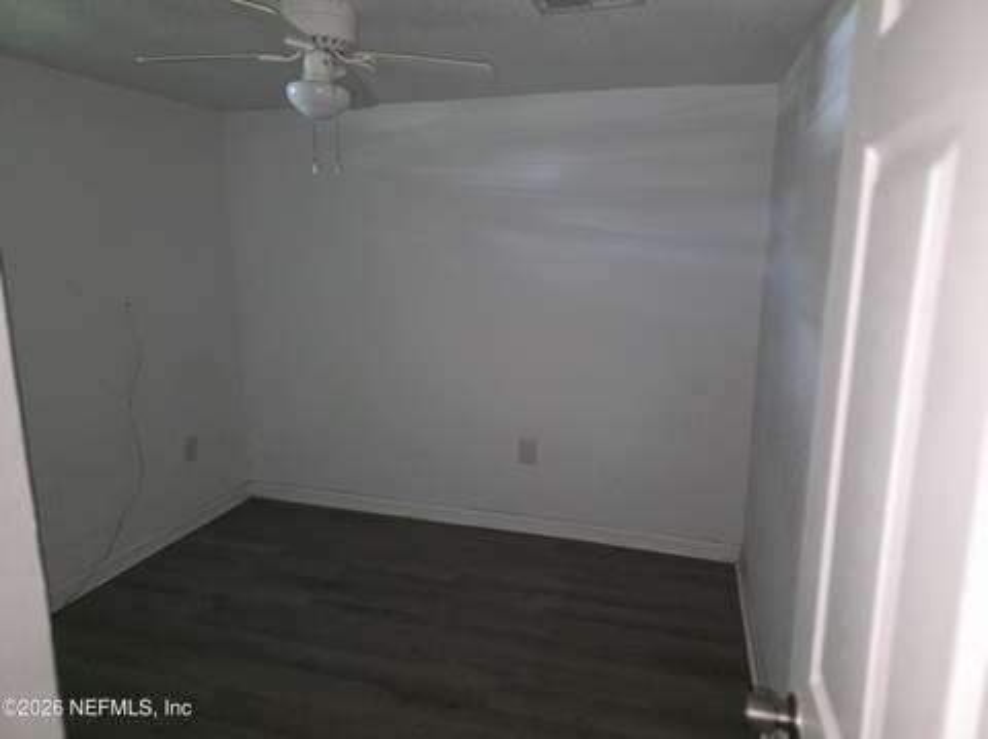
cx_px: 494
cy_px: 370
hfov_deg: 74.0
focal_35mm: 23
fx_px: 656
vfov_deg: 58.8
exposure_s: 1/60
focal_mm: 6.3
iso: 1250
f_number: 1.7
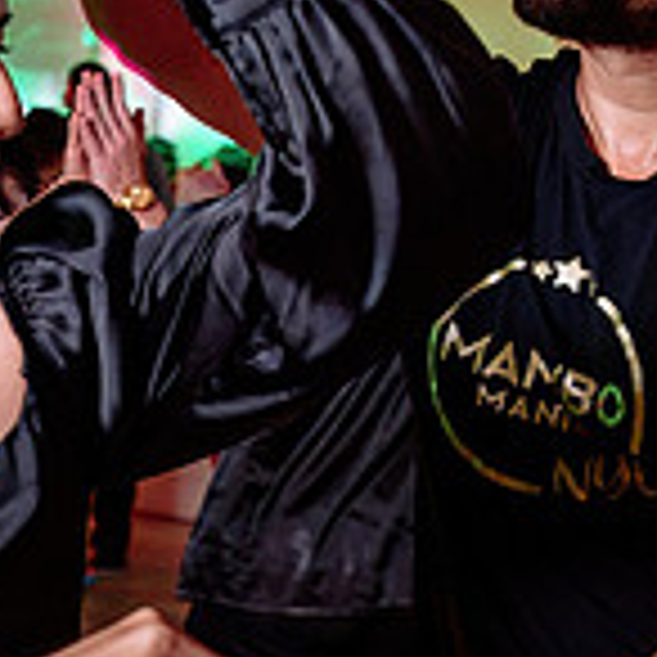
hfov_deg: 18.5
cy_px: 277
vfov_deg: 19.1
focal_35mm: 91
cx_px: -42
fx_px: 1954
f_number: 2.8
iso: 800
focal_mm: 24
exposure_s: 1/100
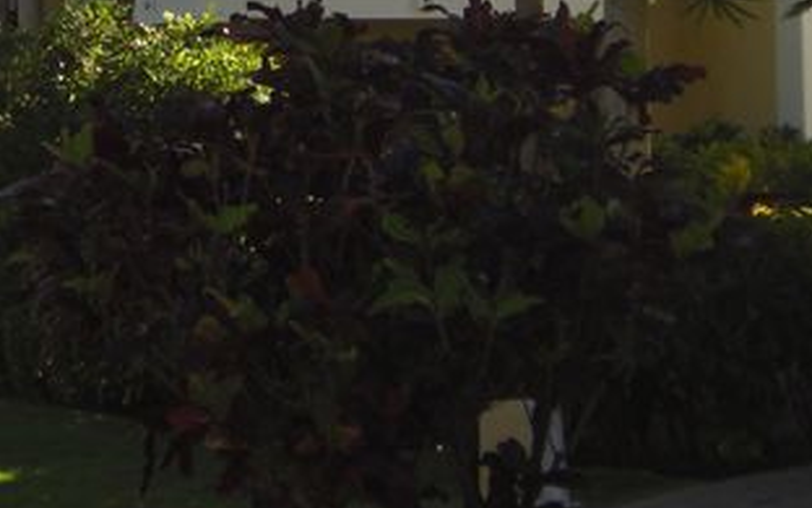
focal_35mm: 132
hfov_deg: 15.6
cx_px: 81
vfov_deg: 9.8
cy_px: -117
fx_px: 2921
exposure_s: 1/640
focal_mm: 6.2
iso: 64
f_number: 2.7
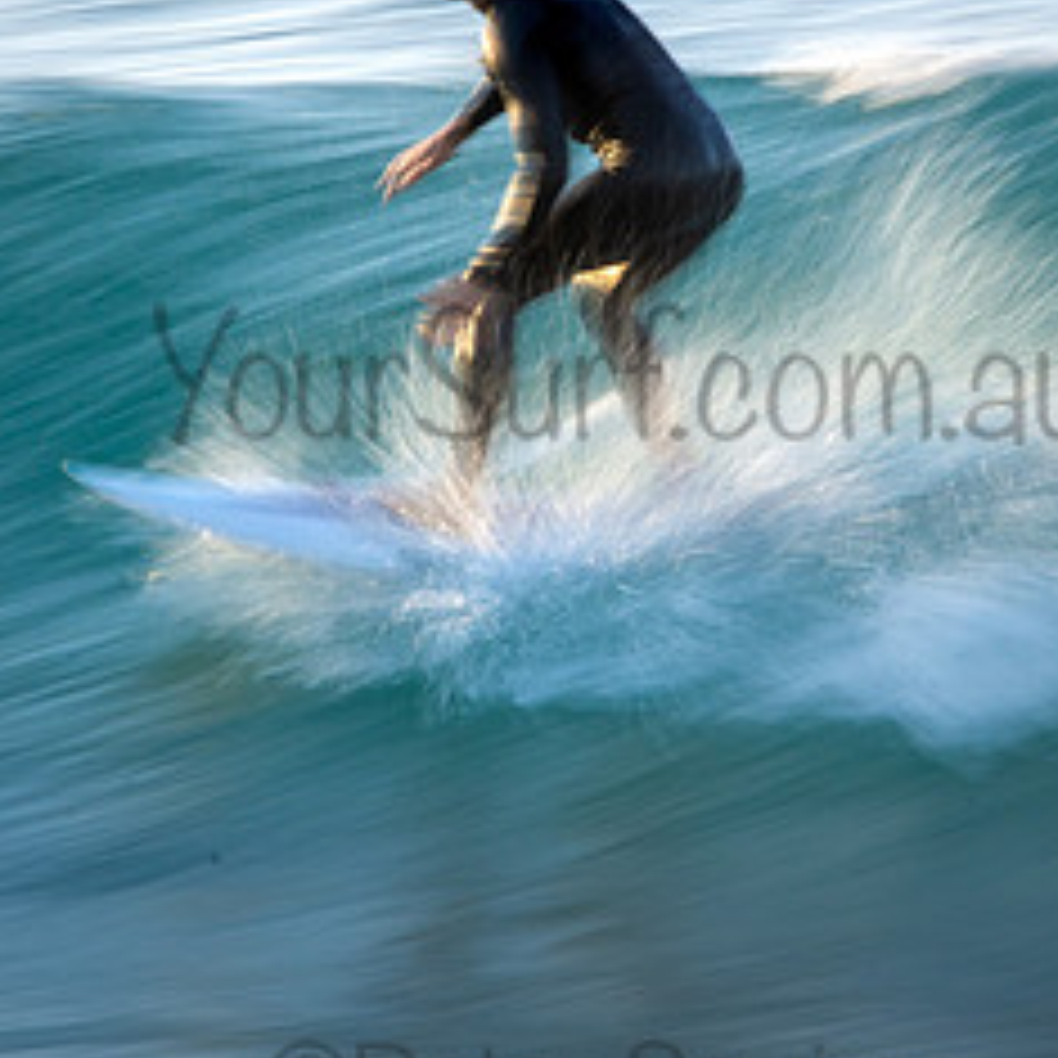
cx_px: 617
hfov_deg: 1.2
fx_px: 49033
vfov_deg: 1.2
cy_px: 335
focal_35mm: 1418
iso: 100
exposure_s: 1/13
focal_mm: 450
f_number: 22
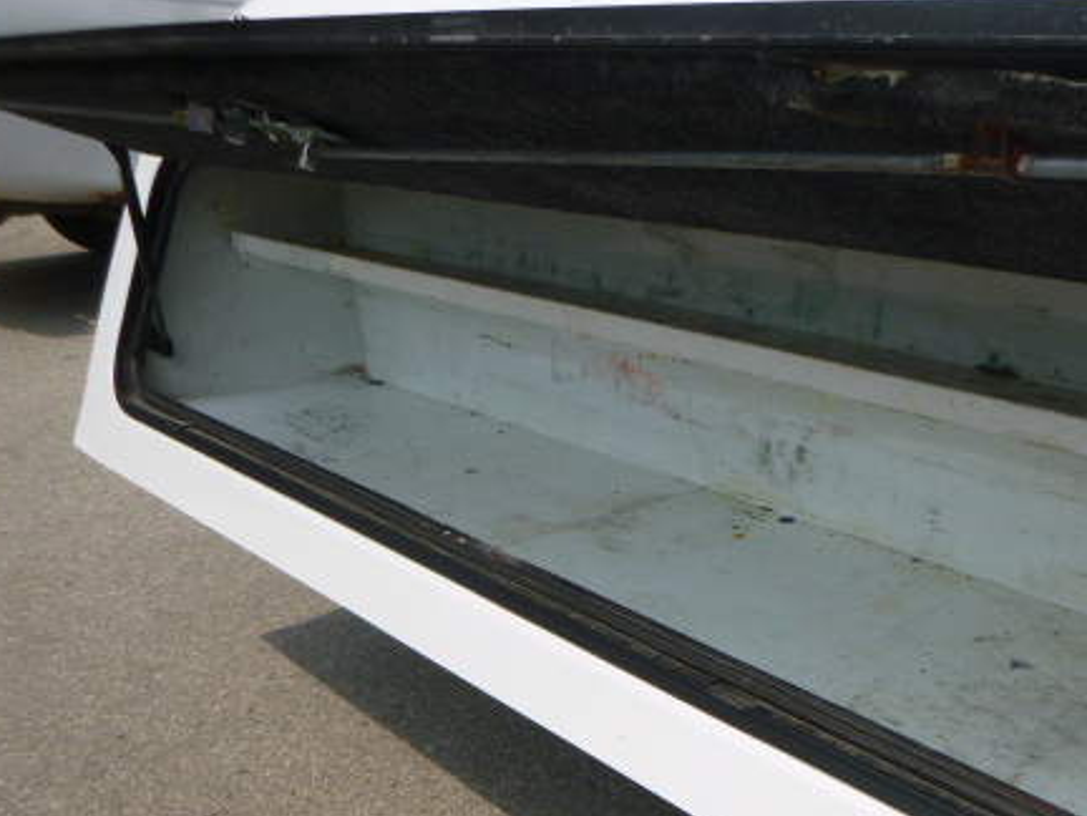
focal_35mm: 37
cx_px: 732
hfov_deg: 49.2
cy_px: 594
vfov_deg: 37.9
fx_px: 1162
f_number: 3.9
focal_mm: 4.5
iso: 100
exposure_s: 1/800
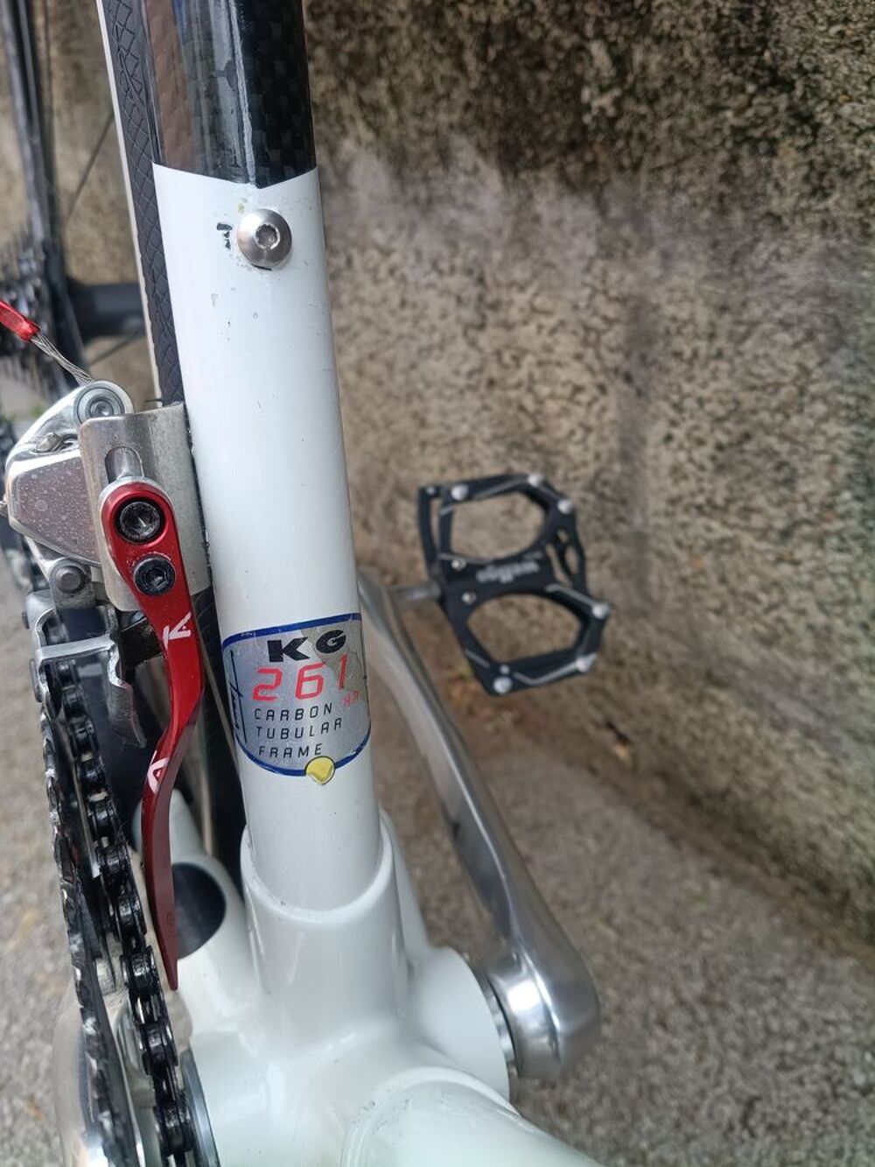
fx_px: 876
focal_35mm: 26
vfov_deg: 67.3
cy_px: 584
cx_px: 438
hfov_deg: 53.1
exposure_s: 1/245
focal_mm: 4.81
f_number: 1.8
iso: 144
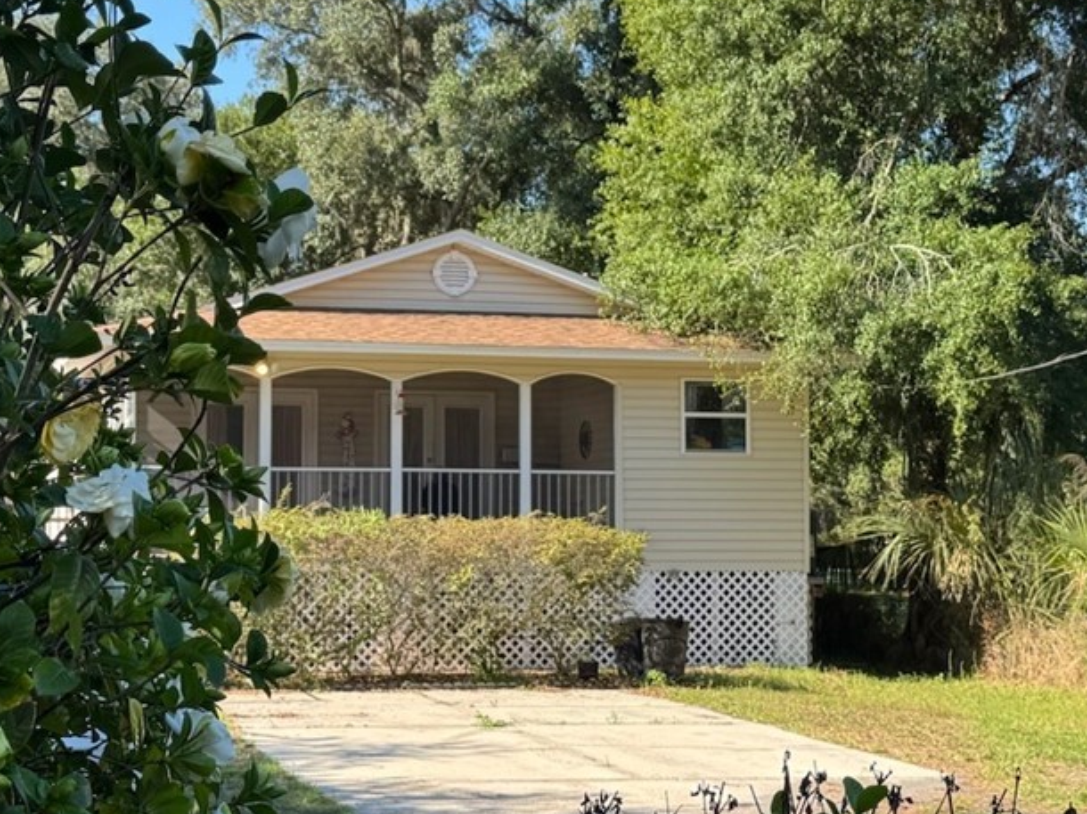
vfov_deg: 23.3
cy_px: 444
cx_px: 428
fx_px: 1978
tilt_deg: +2.4
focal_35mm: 63
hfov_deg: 30.6
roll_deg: +0.2
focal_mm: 6.76
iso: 80
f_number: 1.78
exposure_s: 1/1238
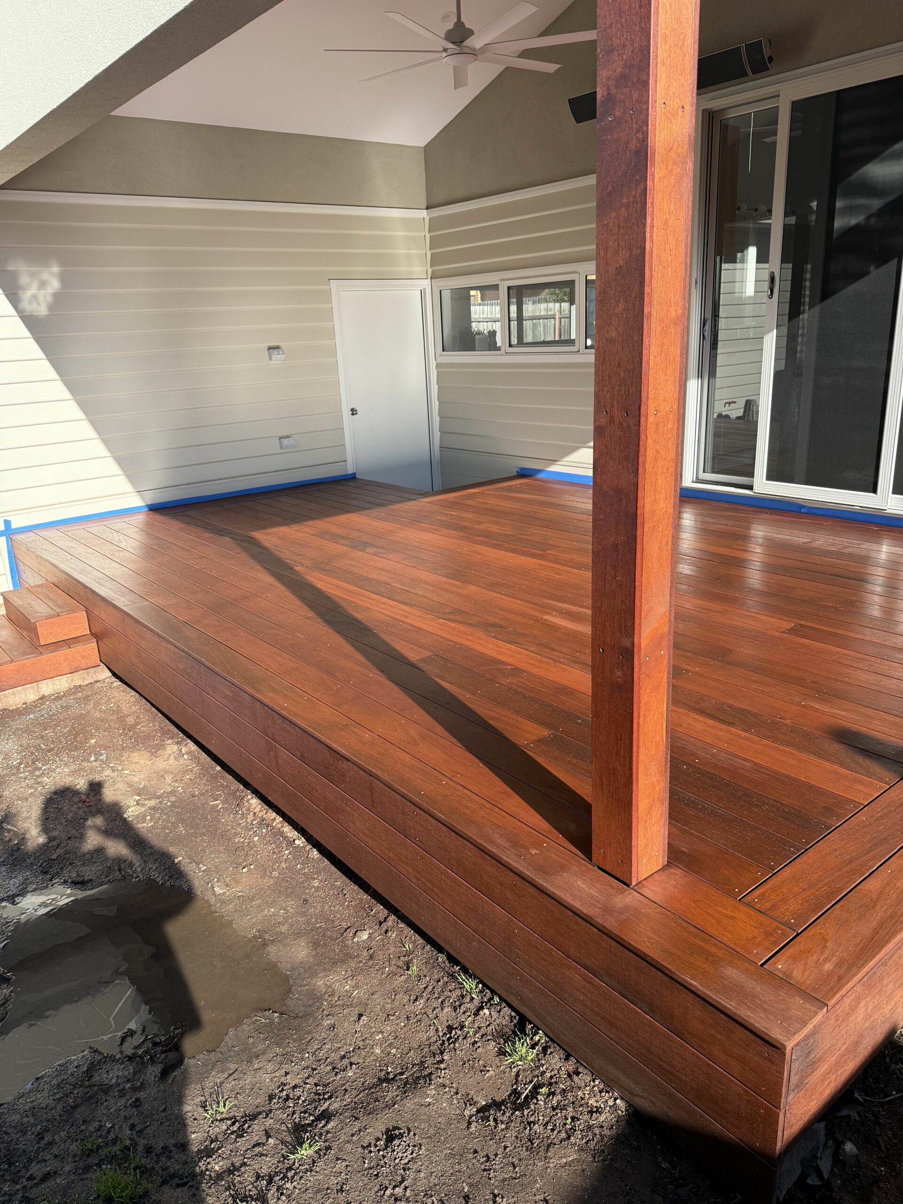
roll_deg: +1.2
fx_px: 835
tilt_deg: -20.1
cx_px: 452
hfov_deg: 56.8
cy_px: 602
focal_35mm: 24
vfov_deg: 71.6
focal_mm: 6.76
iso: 100
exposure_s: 1/1689
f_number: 1.78
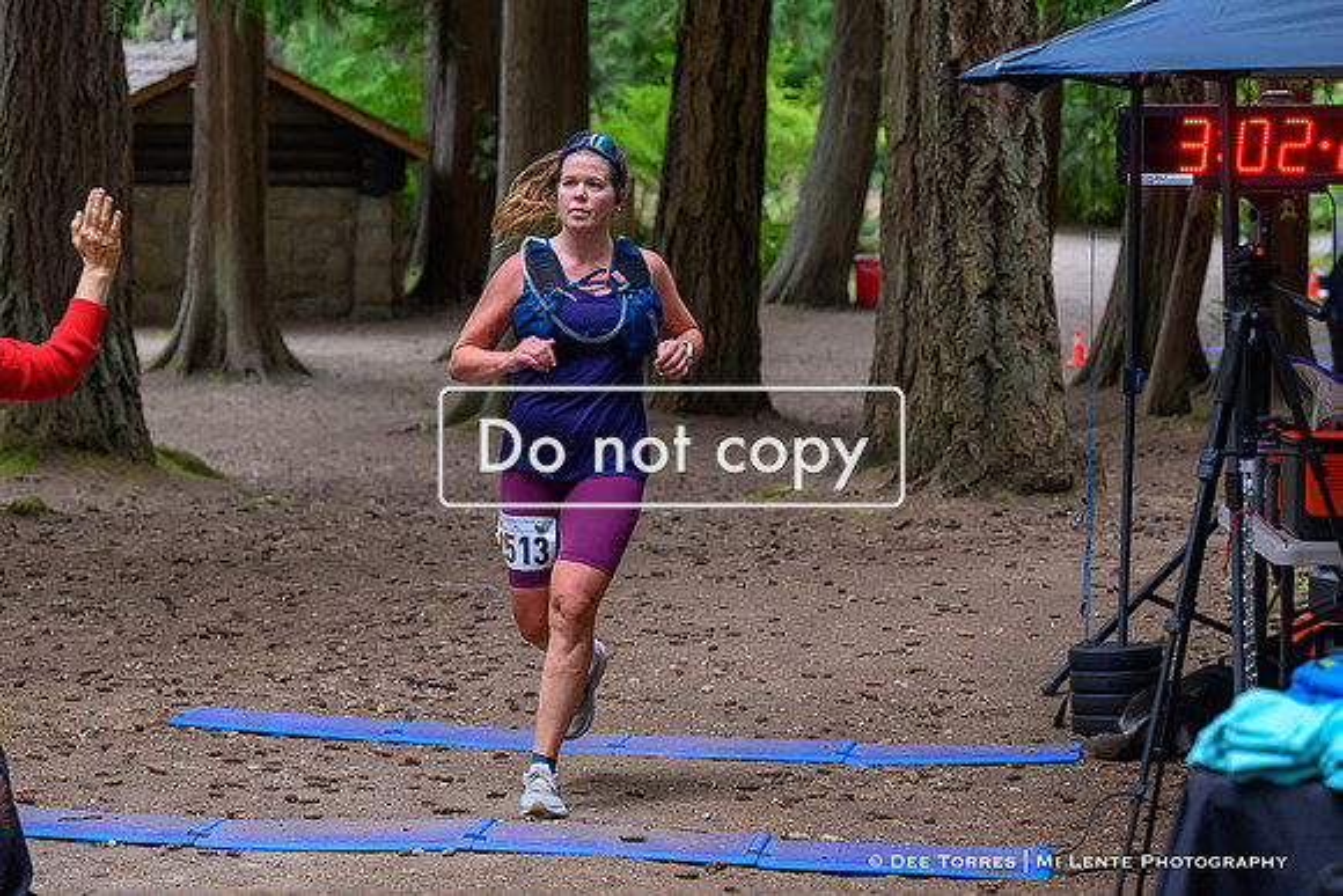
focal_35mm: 95
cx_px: 580
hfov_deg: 21.5
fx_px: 3533
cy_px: 497
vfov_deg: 14.5
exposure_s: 1/640
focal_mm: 70
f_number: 3.5
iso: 3600
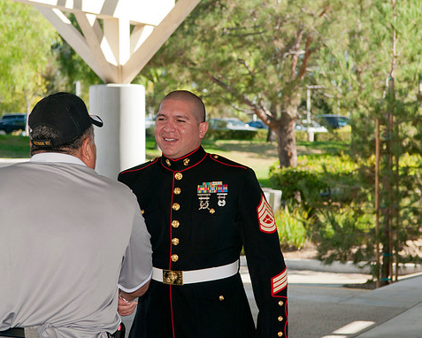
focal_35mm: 94
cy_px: 169
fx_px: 1174
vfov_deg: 16.4
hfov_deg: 20.4
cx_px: 180
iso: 200
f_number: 5
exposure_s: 1/100
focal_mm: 55
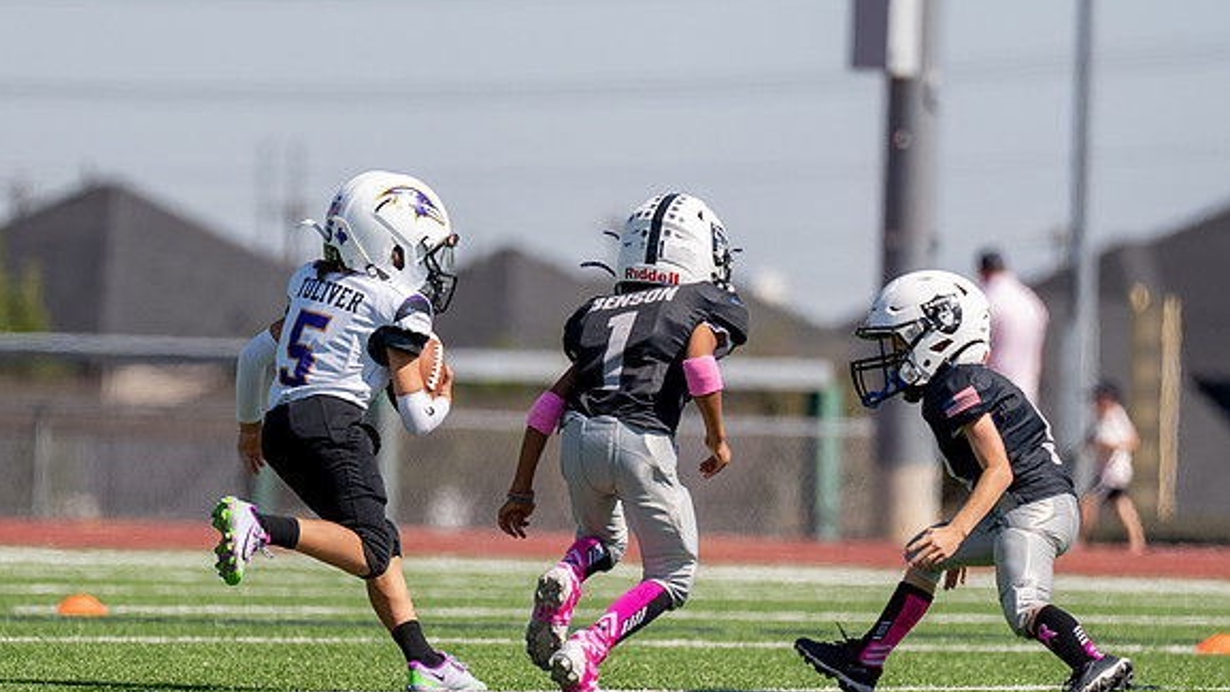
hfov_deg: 5.2
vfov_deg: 2.9
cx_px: 450
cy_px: 362
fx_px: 13566
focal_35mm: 416
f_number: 2.8
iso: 200
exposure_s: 1/4000
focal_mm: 200
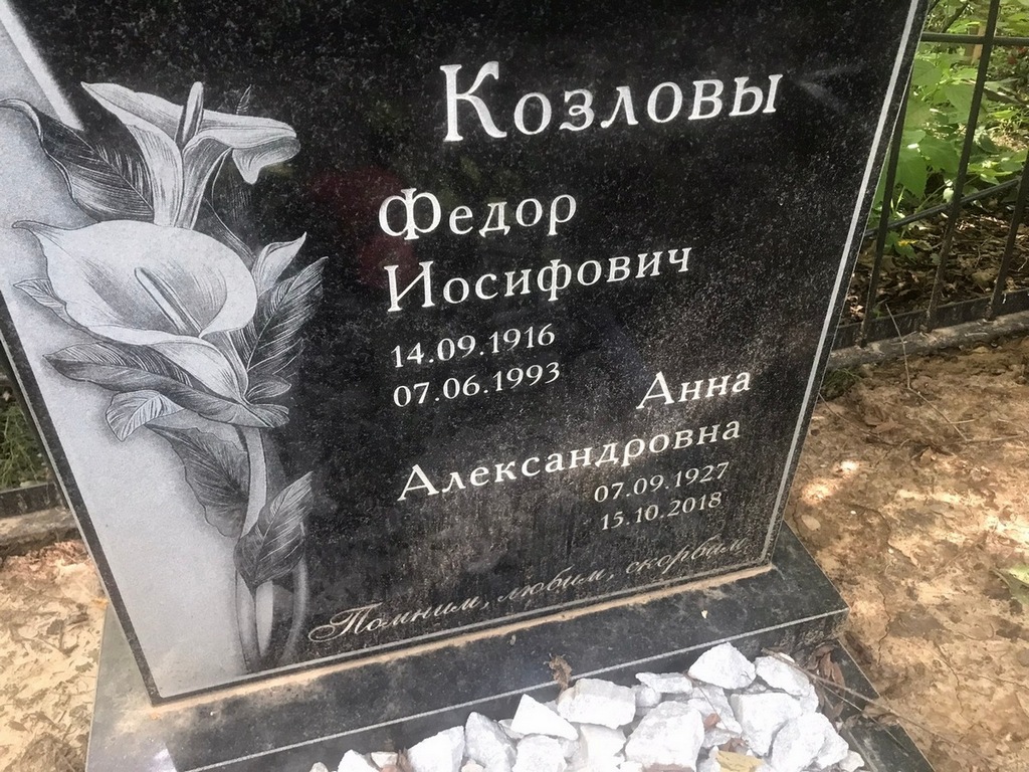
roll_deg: -1.4
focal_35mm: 28
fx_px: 832
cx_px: 514
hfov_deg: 63.4
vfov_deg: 49.7
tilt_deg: -35.6
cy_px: 386
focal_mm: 3.99
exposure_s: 1/30
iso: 32
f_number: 1.8
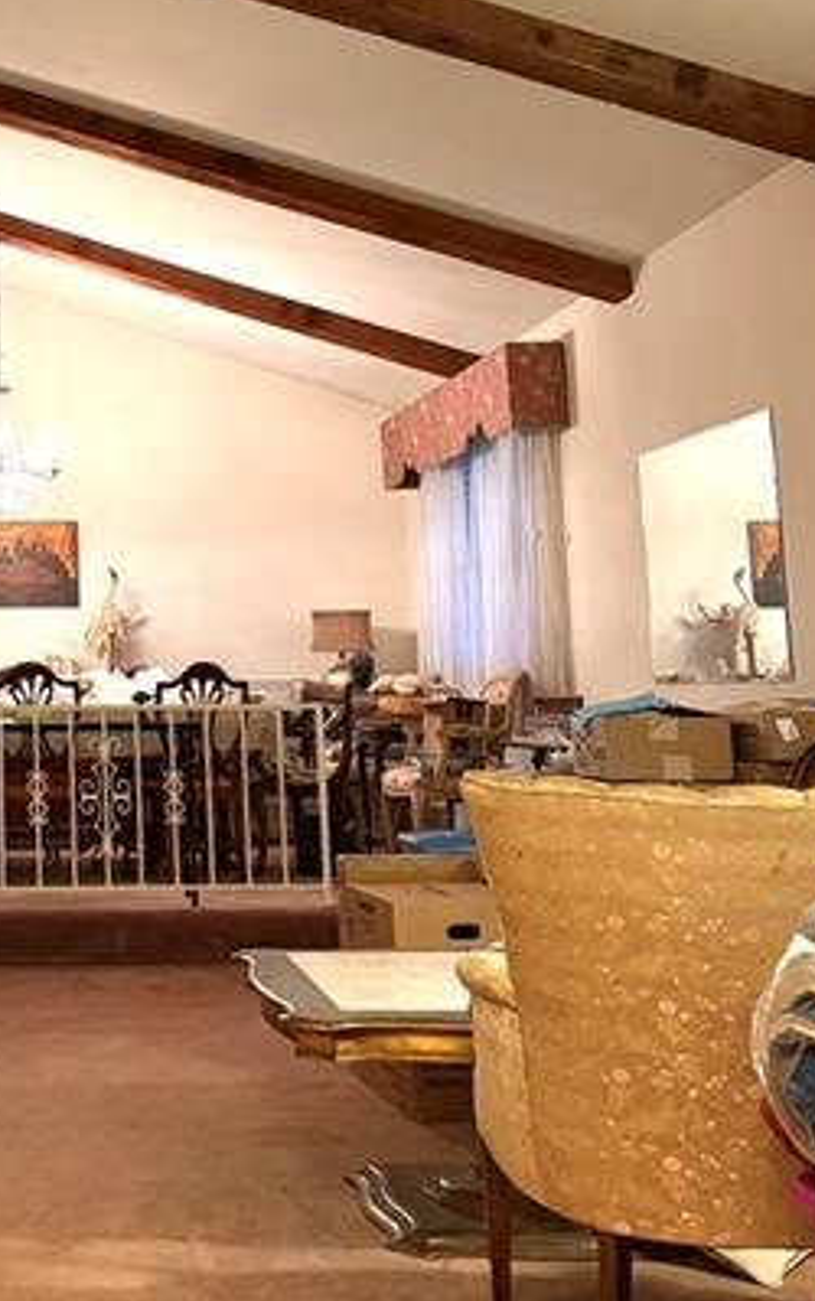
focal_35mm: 53
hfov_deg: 23.0
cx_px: -78
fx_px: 1880
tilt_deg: +9.1
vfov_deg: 37.5
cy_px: 368
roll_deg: +1.4
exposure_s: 1/40
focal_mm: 5.96
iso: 400
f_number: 1.6
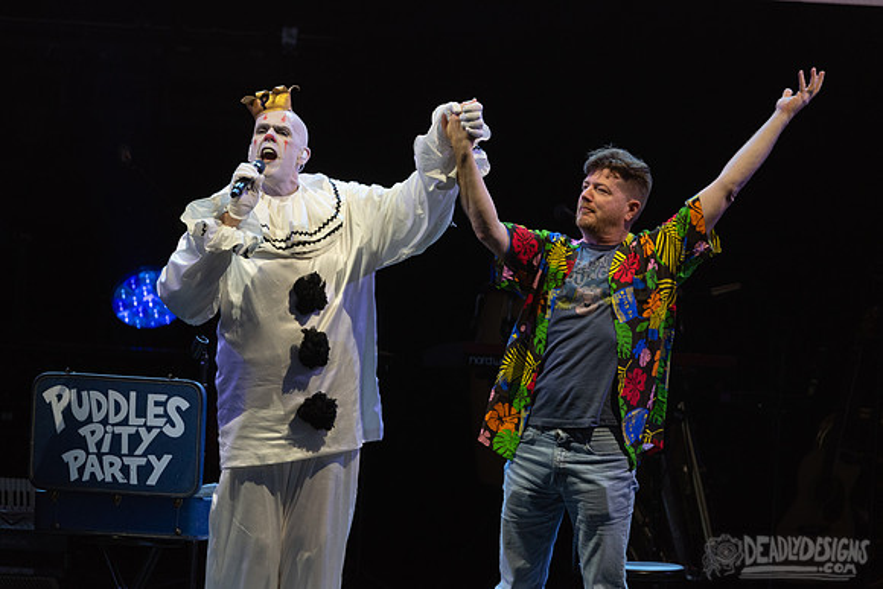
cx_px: 462
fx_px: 14132
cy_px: 294
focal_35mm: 576
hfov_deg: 3.6
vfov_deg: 2.4
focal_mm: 550
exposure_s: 1/500
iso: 1000
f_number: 6.3
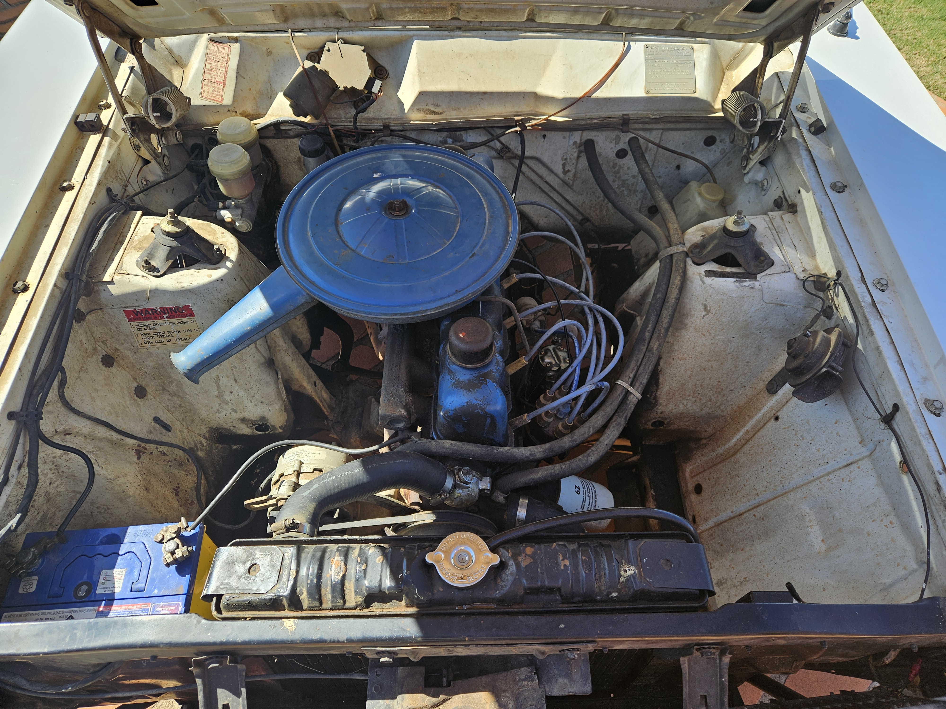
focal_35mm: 23
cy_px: 354
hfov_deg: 73.9
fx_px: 629
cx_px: 473
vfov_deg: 58.9
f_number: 1.8
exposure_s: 1/556
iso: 25
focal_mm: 5.4
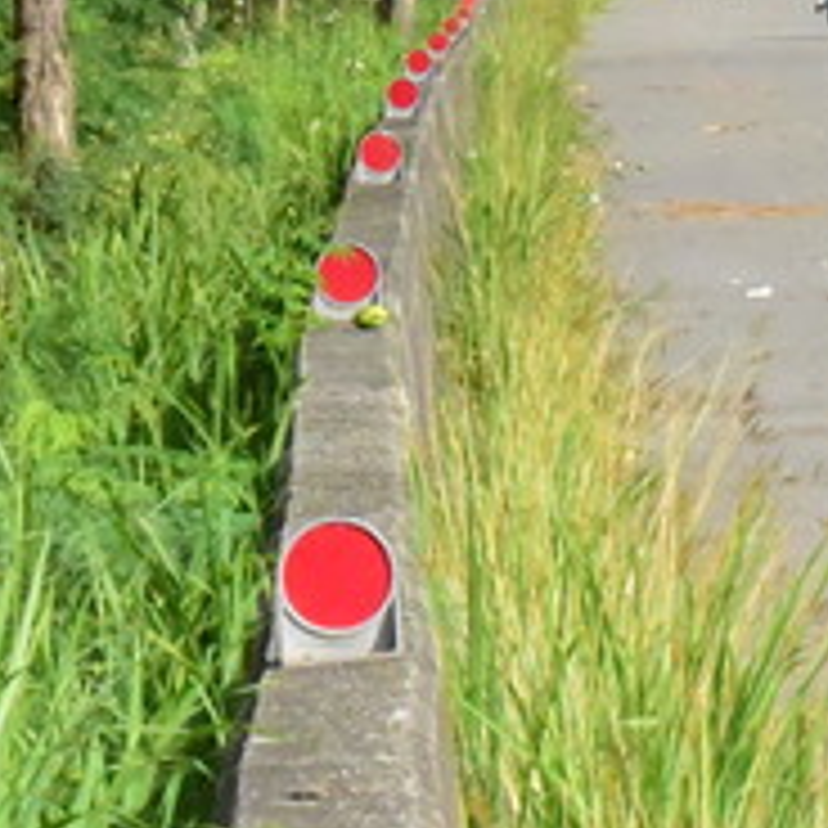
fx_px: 12692
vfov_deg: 3.7
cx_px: 1642
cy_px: -74
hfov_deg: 3.7
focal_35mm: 469
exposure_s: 1/4000
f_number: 22
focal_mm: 130
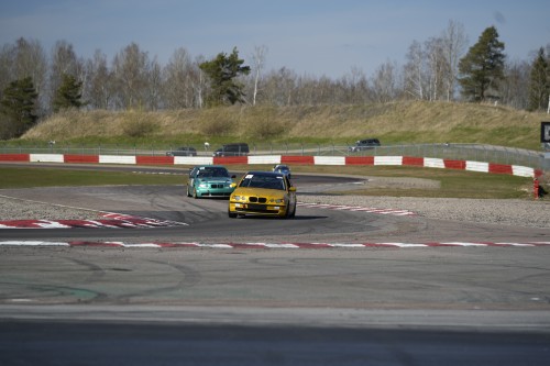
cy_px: 183
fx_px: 2245
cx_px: 275
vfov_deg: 9.3
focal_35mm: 147
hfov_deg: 14.0
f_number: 3.5
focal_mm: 147
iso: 125
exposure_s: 1/1000
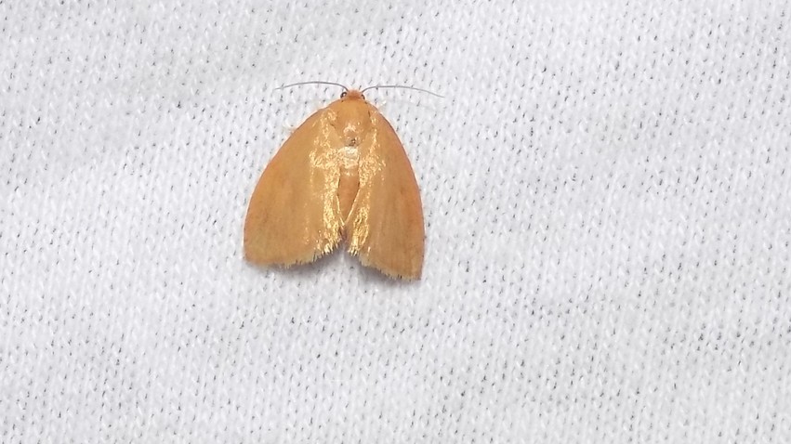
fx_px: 2222
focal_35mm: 106
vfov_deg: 11.4
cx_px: 396
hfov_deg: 20.2
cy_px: 185
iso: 200
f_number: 4.6
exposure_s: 1/30
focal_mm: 17.2
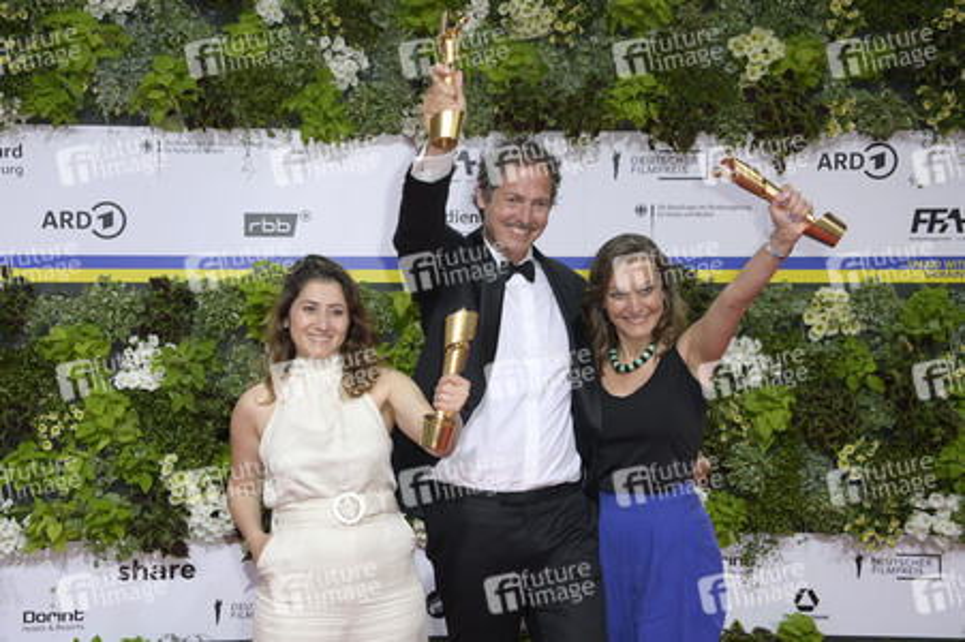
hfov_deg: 36.3
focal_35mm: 55
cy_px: 321
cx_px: 482
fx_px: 1473
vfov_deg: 24.6
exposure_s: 1/250
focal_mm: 55
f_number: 5.6
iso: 500
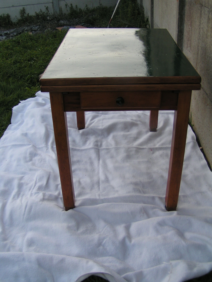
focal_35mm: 38
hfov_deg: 37.7
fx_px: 310
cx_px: 106
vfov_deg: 49.0
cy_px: 141
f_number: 3.5
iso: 50
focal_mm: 5.8
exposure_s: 1/80
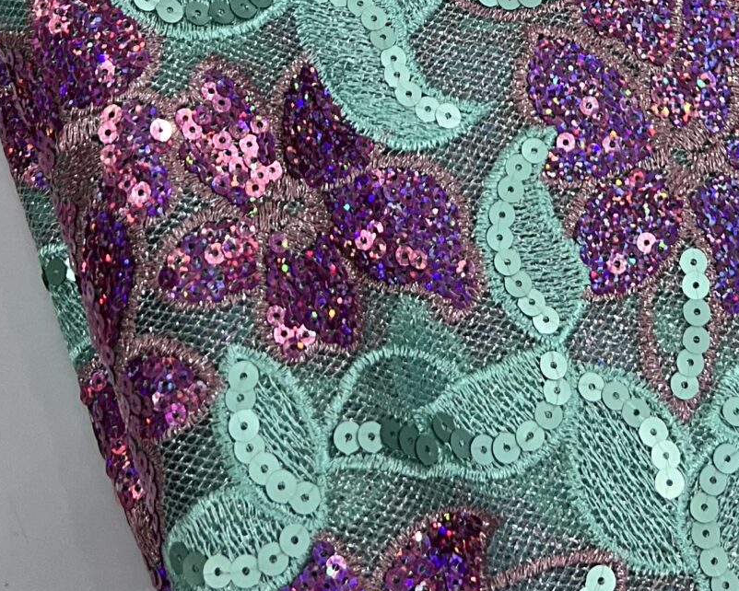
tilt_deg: -61.7
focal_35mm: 81
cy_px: -180
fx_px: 1772
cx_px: 539
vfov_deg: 17.7
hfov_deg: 23.4
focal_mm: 5.7
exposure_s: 1/50
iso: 80
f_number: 1.5
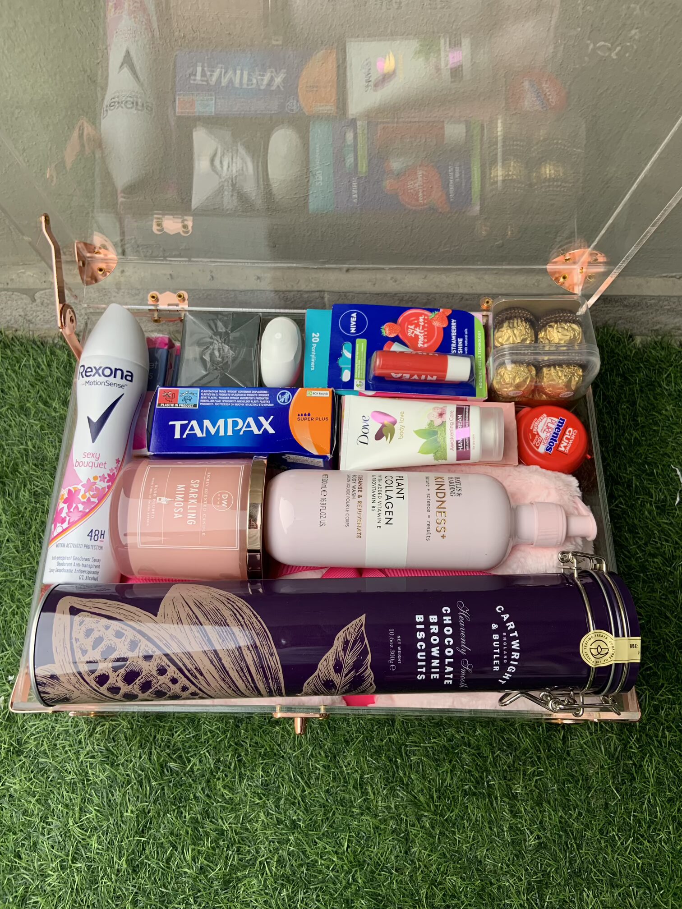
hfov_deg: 53.1
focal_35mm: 26
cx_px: 341
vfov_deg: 67.3
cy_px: 454
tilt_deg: -65.8
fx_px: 683
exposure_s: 1/121
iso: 32
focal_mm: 4.25
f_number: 1.8
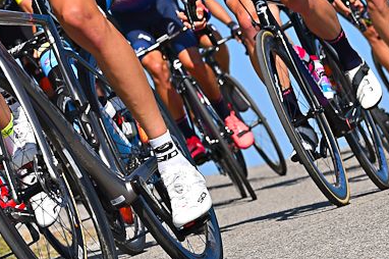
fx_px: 3282
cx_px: -12
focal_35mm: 304
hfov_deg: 6.8
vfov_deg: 4.5
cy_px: 25
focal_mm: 116
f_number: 8
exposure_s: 1/1600
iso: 400
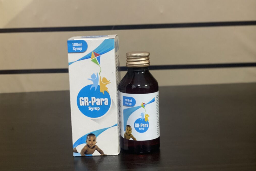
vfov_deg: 24.6
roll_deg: +2.5
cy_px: 92
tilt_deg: -10.1
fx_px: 391
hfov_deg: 36.3
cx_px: 129
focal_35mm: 55
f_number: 2
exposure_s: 1/33
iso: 400
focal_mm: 6
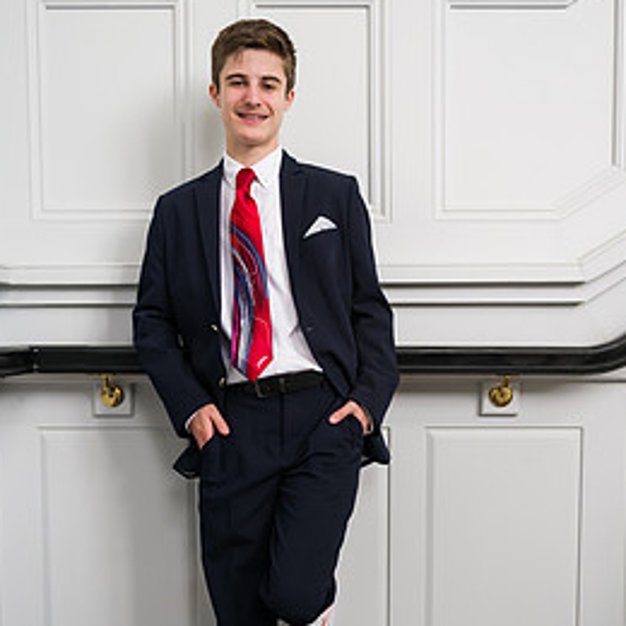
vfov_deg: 35.7
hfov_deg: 36.1
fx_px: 962
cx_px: 330
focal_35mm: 47
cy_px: 414
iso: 1000
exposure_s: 1/400
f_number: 3.2
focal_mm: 32
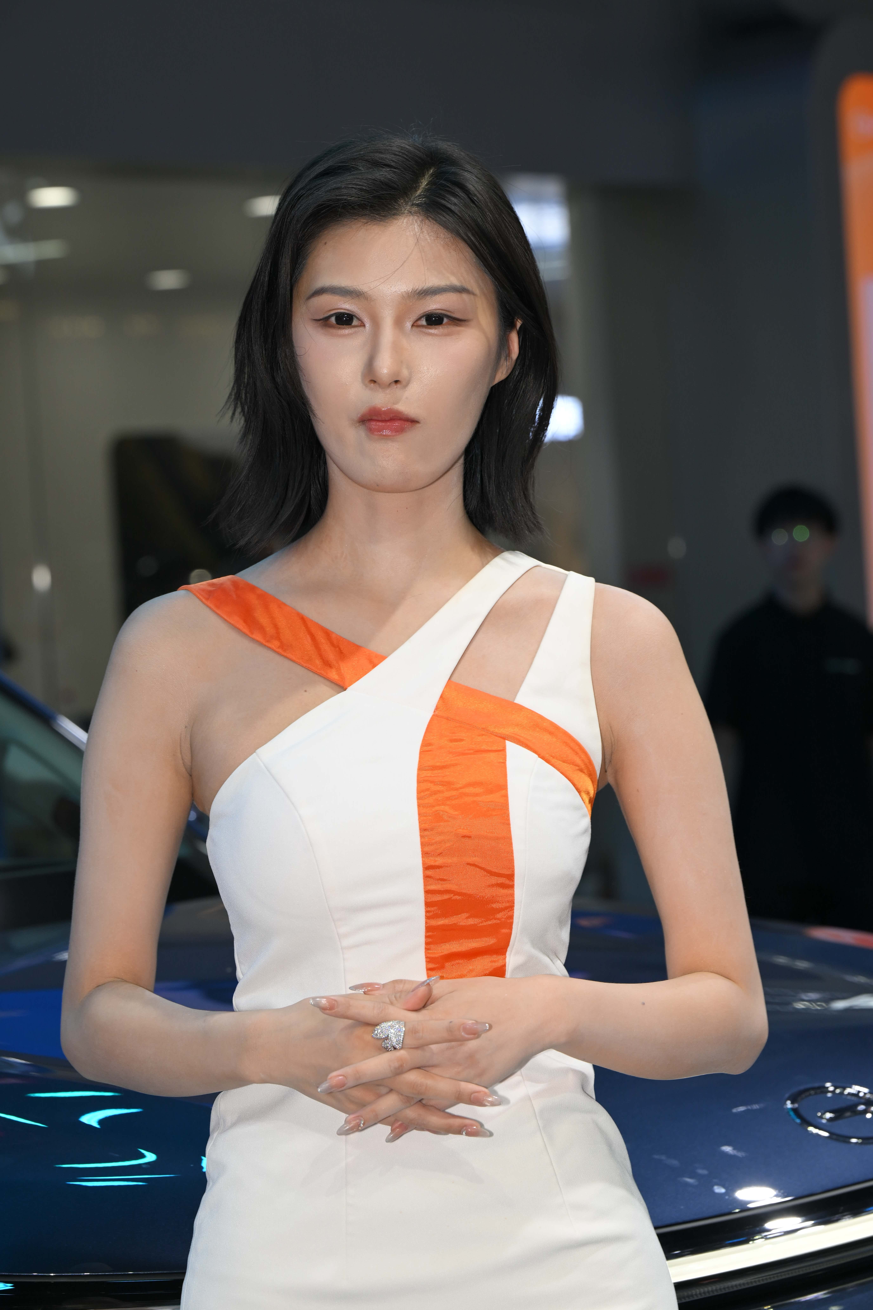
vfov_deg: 17.1
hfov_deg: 11.4
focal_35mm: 120
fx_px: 4365
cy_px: 655
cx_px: 436
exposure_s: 1/250
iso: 400
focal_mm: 120
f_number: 7.1
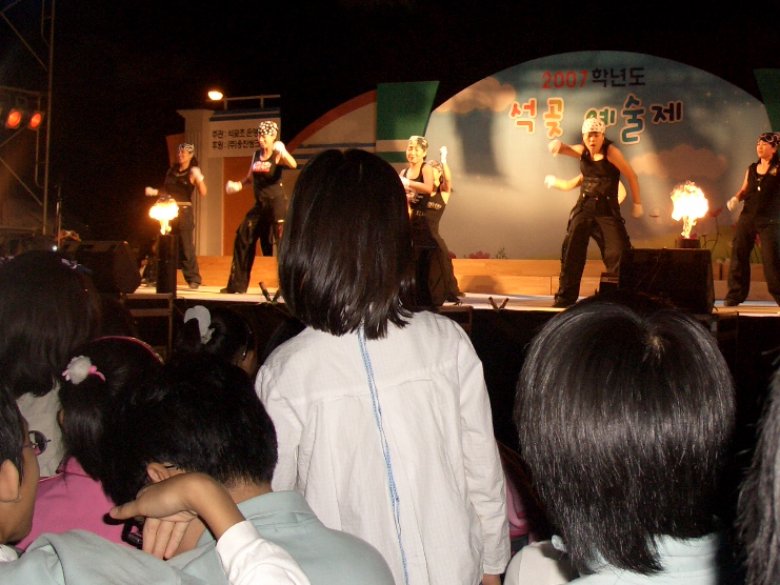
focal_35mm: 57
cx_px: 472
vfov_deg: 25.6
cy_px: 242
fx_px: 1285
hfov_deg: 33.7
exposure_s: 1/60
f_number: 2.8
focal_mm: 7.1
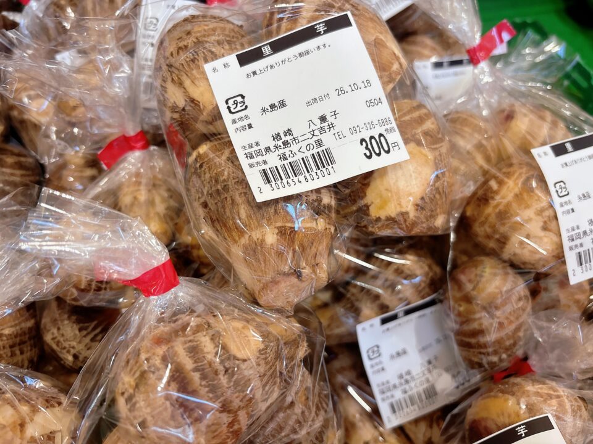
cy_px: 222
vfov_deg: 53.1
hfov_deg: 67.3
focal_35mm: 26
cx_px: 296
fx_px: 445
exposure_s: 1/60
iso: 80
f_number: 1.6
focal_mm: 5.96
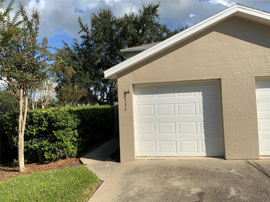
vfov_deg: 48.2
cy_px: 101
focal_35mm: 29
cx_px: 135
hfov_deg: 61.7
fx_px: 226
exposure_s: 1/2801
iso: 16
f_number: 1.8
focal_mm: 3
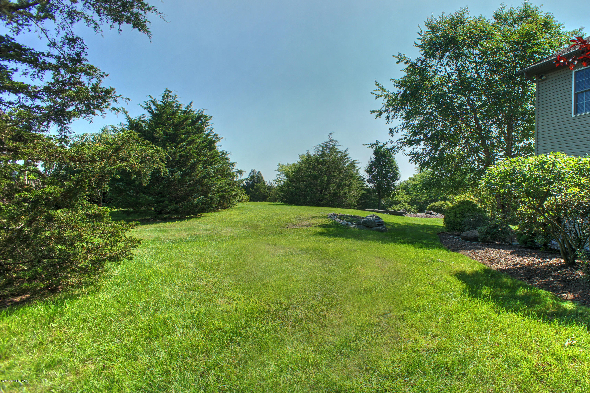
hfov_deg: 73.8
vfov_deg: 53.1
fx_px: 393
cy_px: 196
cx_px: 295
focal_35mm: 24
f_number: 6.3
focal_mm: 16
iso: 200
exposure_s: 1/250
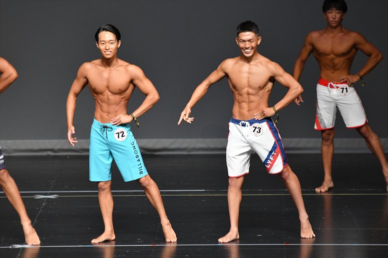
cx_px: 194
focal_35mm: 345
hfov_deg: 6.0
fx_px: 3717
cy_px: 129
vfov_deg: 4.0
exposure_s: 1/400
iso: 2500
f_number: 5.6
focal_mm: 230
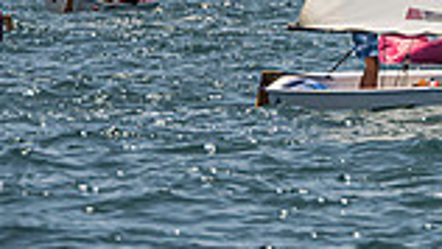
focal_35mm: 664
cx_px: 587
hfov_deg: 3.2
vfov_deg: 1.8
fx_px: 7785
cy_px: -290
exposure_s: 1/1600
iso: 250
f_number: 7.6
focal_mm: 170
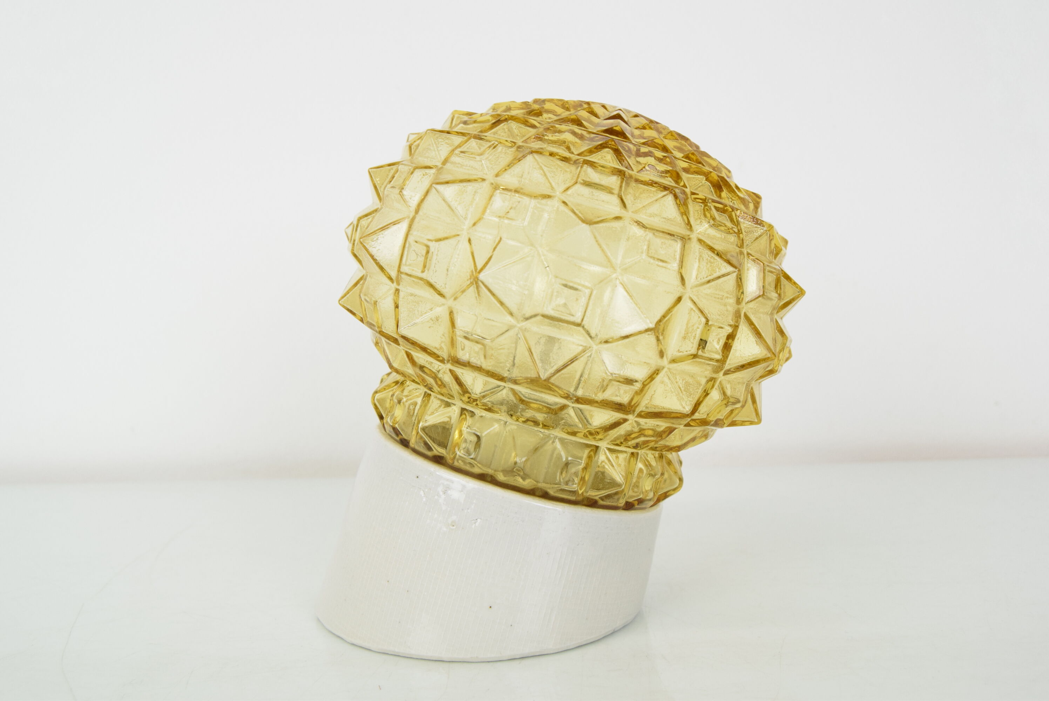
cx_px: 524
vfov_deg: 36.9
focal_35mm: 36
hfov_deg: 53.1
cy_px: 350
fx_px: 1050
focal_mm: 24
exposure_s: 1/250
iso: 1600
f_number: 8
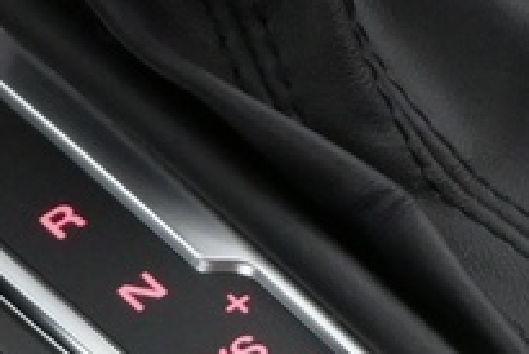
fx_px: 3485
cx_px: 439
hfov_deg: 8.7
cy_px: 106
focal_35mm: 237
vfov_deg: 5.8
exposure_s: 1/60
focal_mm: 20
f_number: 4
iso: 2500
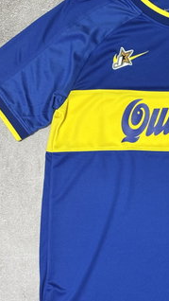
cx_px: 174
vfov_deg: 22.4
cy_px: 166
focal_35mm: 95
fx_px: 756
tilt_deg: -86.8
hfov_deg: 12.6
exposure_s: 1/33
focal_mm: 5.96
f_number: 1.6
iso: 200
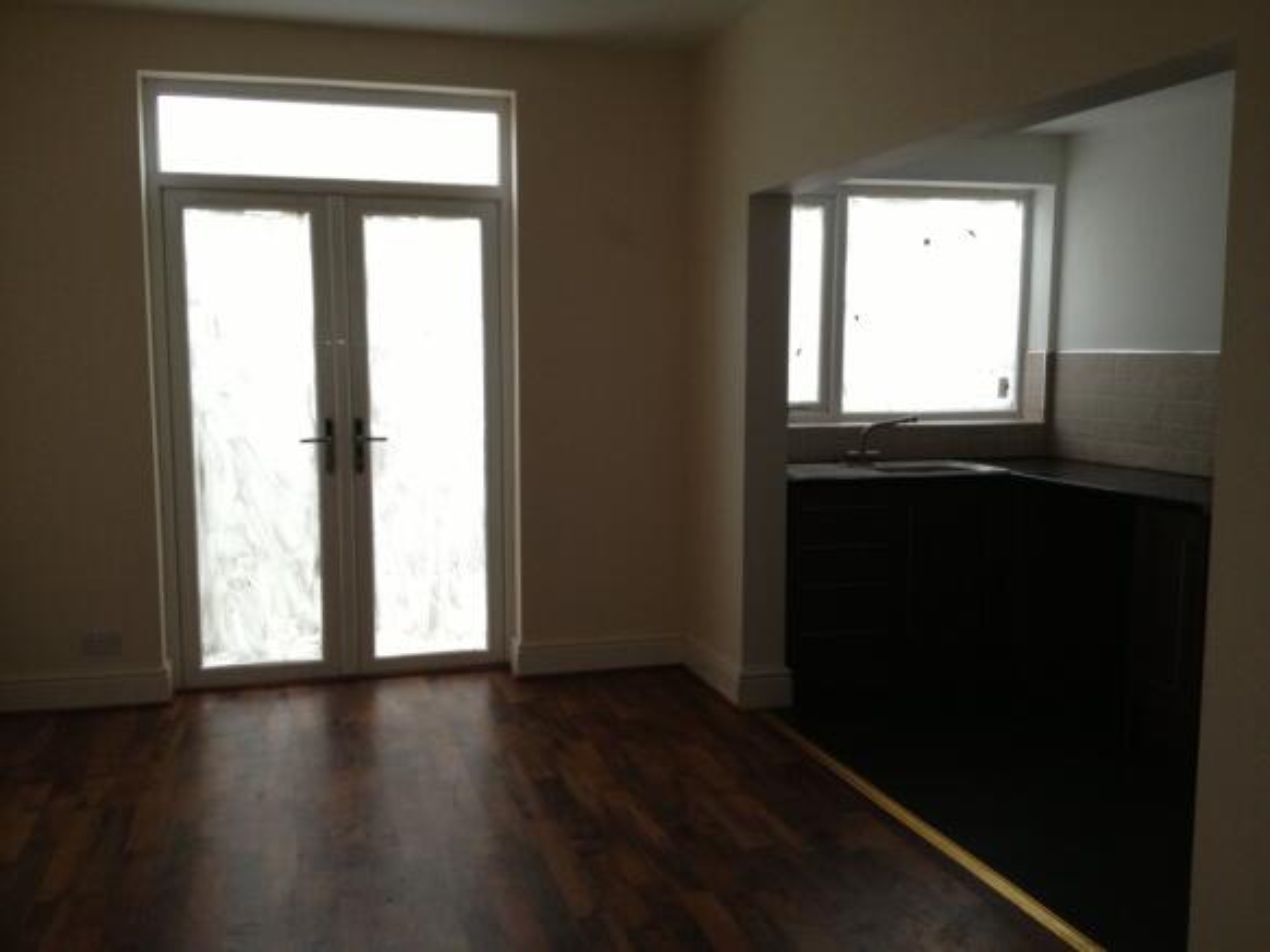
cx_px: 635
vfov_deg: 40.7
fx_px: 1284
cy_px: 476
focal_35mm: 35
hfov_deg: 52.6
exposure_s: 1/120
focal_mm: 4.28
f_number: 2.4
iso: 125
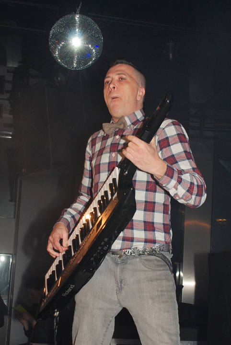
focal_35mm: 42
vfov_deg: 46.3
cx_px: 116
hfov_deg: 32.0
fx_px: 403
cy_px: 172
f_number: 5.6
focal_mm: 28
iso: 320
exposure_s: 1/60
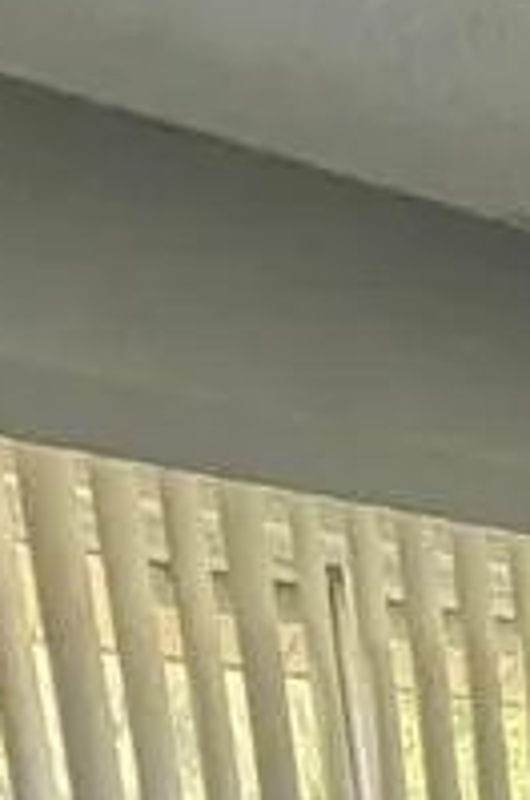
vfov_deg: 15.3
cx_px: 1104
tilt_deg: -20.9
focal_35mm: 88
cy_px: 1841
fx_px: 1950
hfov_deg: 13.1
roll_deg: -0.5
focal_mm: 2.22
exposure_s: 1/109
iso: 320
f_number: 2.2
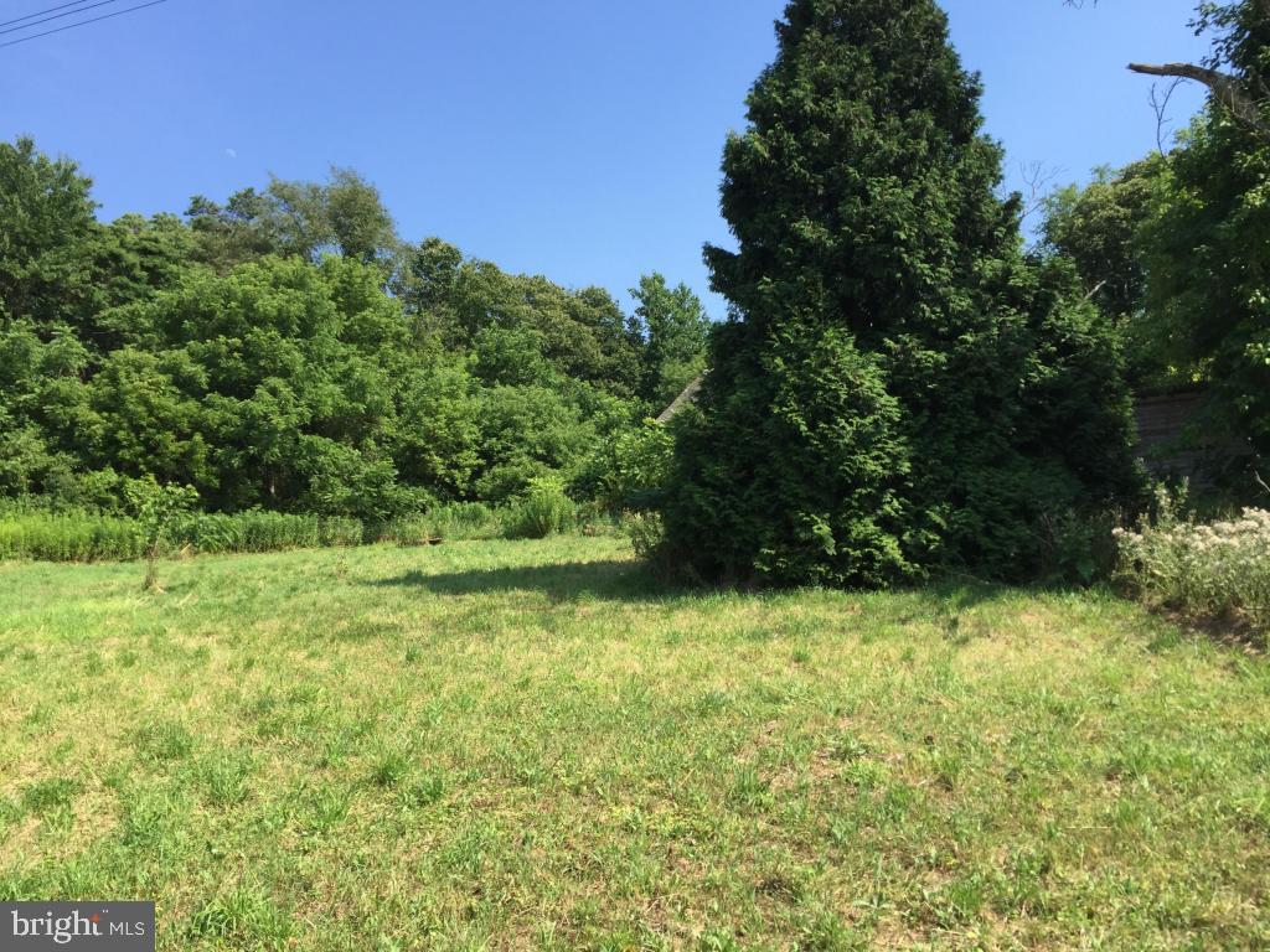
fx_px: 1064
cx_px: 635
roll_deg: +0.7
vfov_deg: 48.2
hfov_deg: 61.7
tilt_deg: +7.4
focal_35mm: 29
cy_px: 476
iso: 32
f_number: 2.2
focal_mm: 4.15
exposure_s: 1/1068
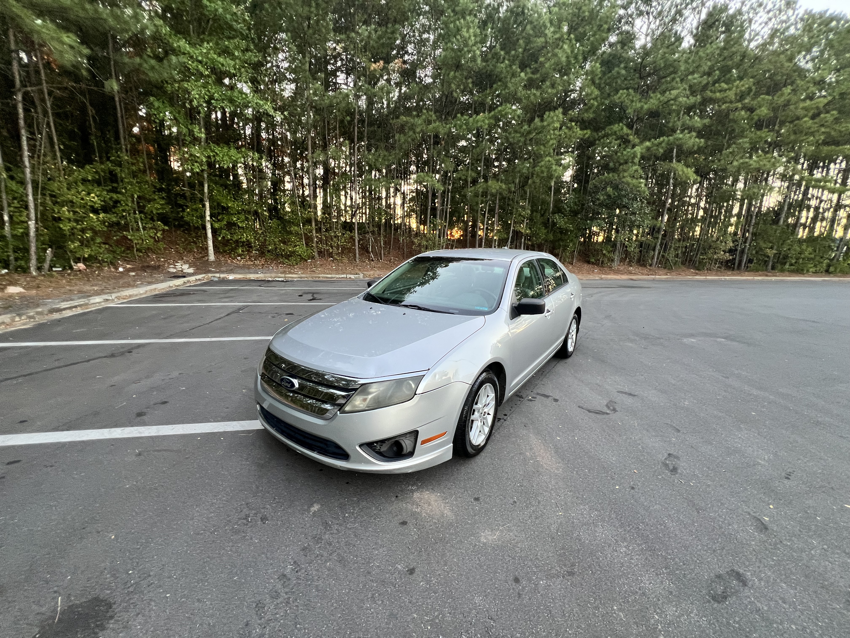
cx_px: 425
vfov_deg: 89.9
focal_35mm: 13
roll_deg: -1.7
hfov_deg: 106.2
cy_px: 319
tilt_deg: -10.6
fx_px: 319
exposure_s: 1/99
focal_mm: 1.57
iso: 160
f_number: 1.8
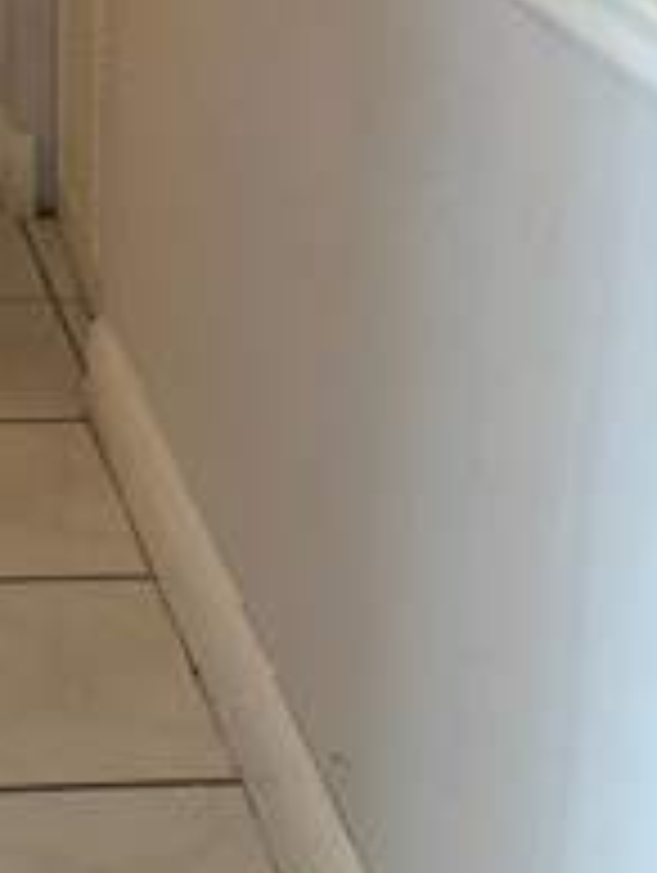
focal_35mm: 79
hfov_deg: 17.3
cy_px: -297
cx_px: -261
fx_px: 1995
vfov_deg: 21.9
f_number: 1.78
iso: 200
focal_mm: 6.76
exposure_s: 1/120
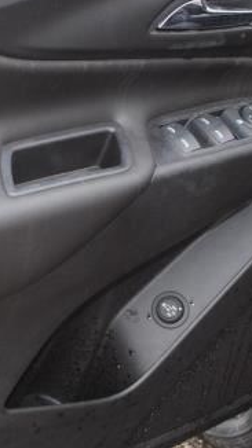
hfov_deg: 13.9
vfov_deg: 24.9
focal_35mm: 85
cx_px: -26
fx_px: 1011
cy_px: 135
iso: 200
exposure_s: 1/60
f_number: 3.8
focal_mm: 22
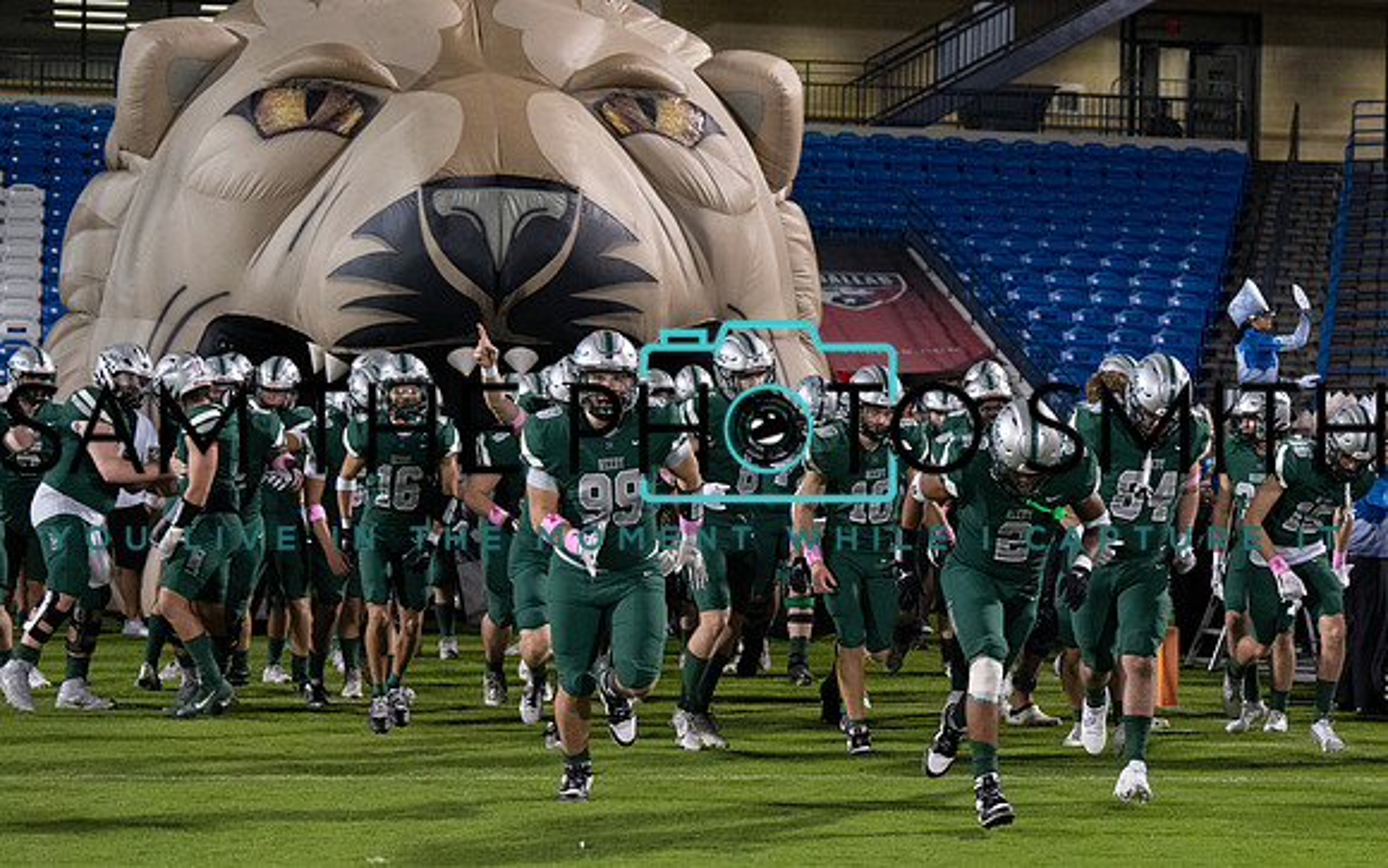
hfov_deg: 22.3
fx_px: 3514
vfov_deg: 14.1
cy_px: 580
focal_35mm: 93
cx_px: 875
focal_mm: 70
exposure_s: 1/1000
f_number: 3.2
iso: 4000
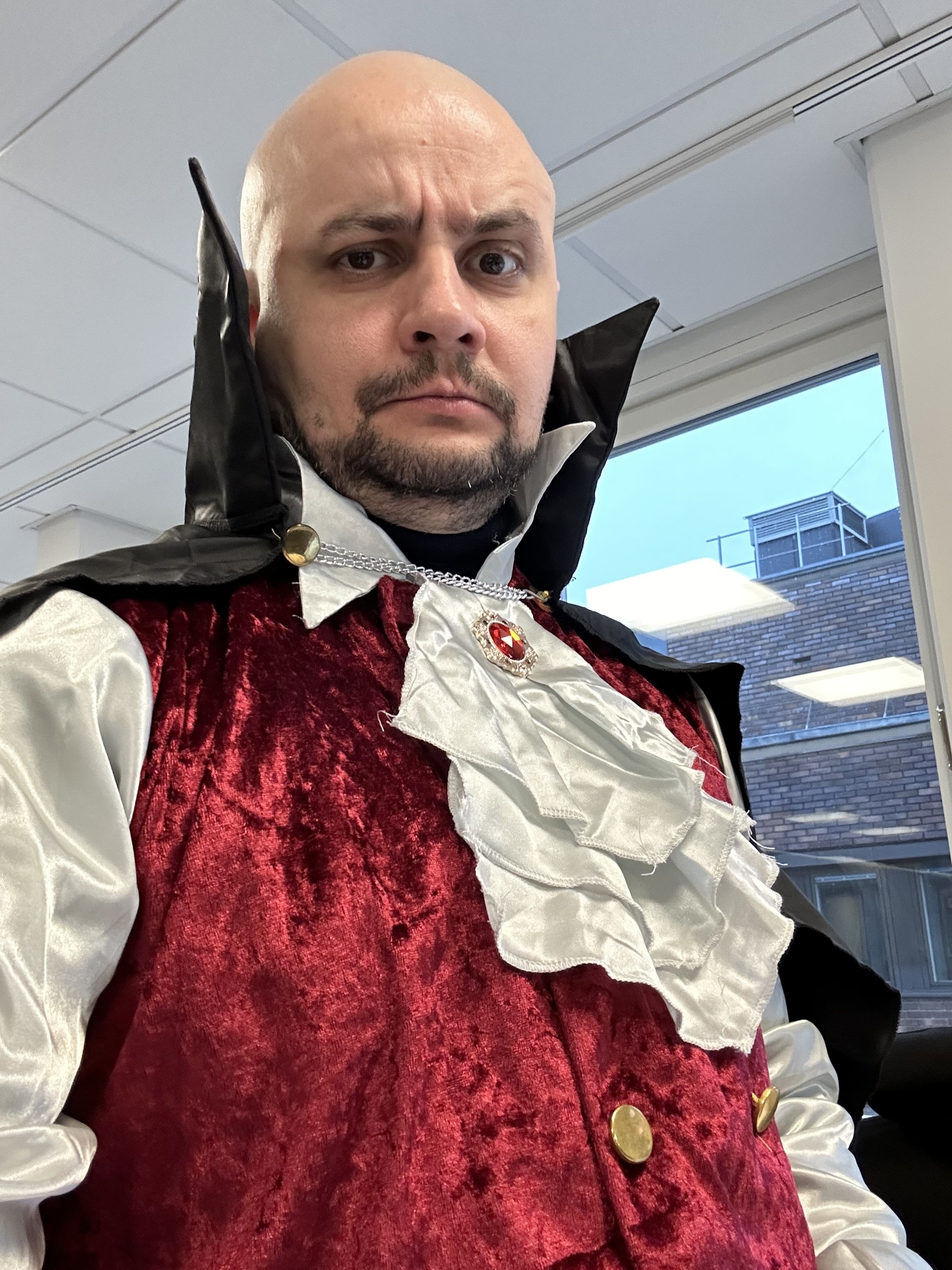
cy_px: 635
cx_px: 476
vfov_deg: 60.0
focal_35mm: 30
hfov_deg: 46.8
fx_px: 1100
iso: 125
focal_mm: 2.69
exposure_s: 1/50
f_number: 1.9
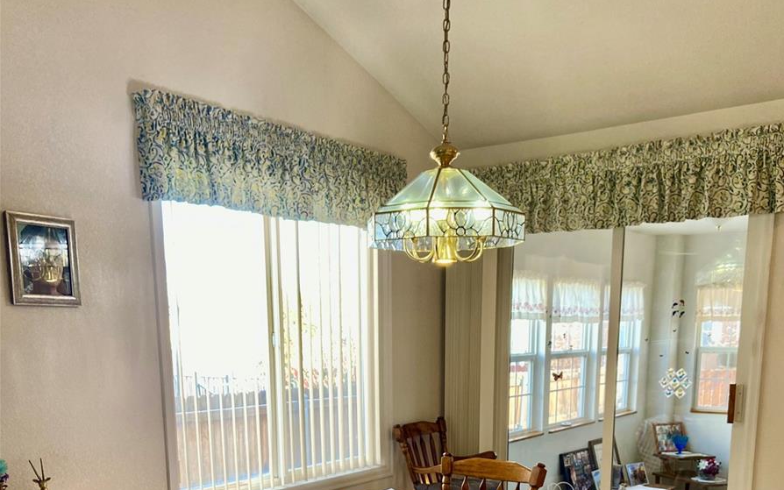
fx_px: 791
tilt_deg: -9.7
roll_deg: +0.0
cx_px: 394
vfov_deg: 32.0
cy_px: 480
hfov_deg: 52.7
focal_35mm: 37
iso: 125
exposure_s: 1/120
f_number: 1.8
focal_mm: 4.25
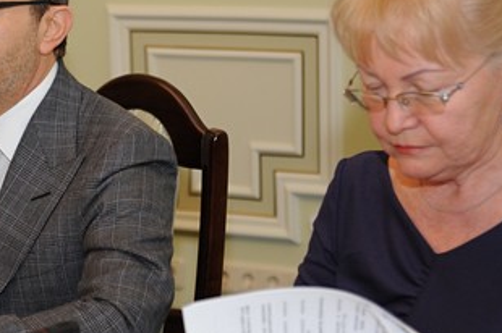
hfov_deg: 13.0
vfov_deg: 8.8
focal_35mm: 155
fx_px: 2159
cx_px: -63
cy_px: 137
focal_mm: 60
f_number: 3.8
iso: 800
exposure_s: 1/160
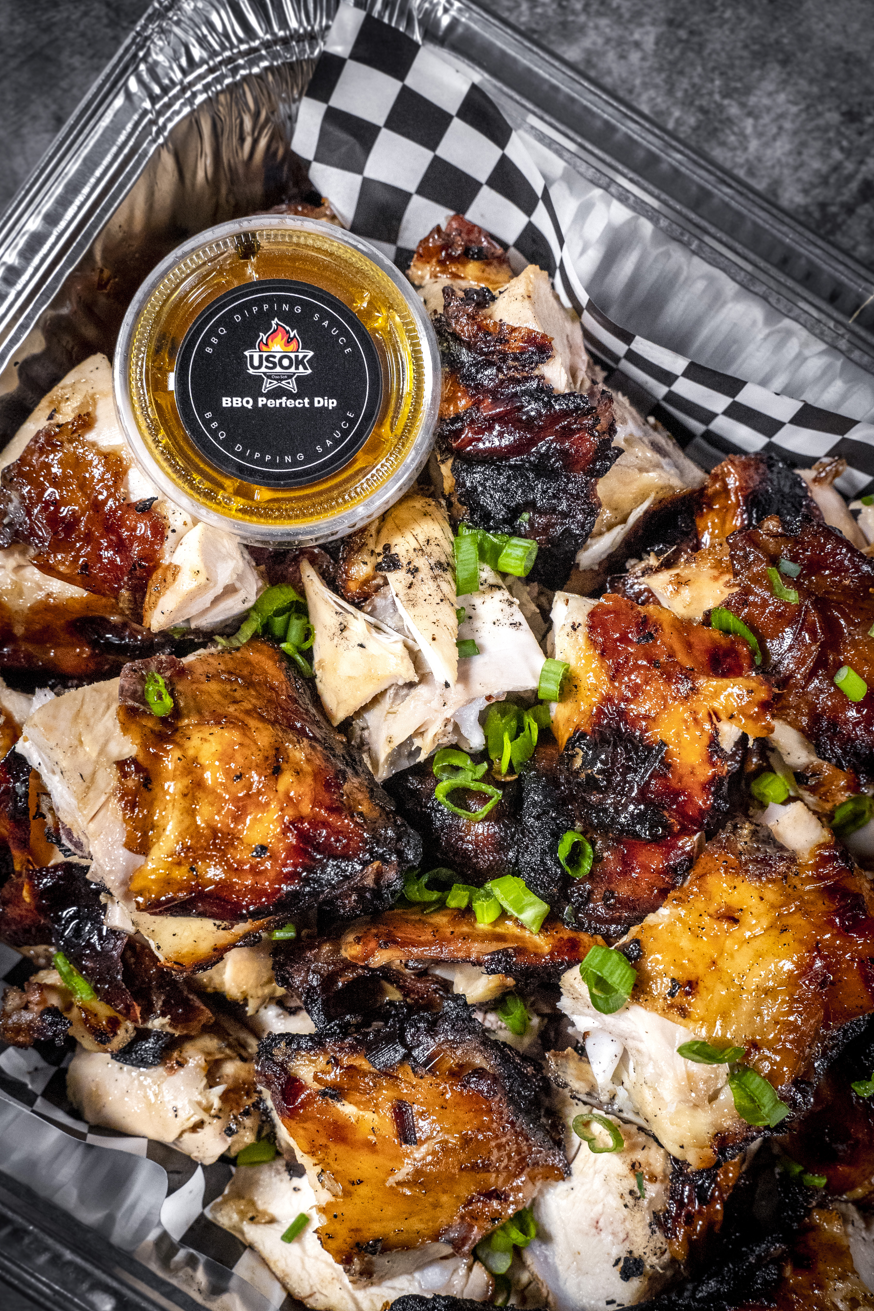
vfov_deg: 48.4
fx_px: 1457
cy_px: 711
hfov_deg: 33.4
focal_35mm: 40
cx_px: 441
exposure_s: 1/160
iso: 10000
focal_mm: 36
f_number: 8
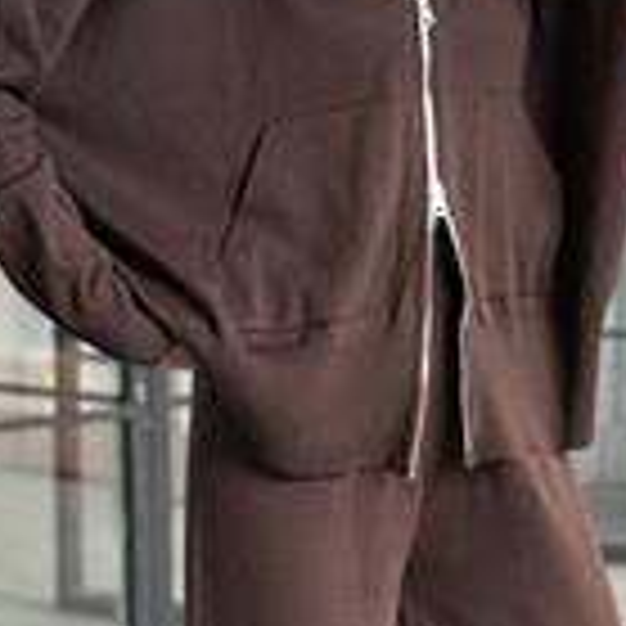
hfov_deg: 13.4
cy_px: 608
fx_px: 2660
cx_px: 401
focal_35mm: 130
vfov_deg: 13.3
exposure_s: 1/40
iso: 400
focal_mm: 6.76
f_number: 1.78
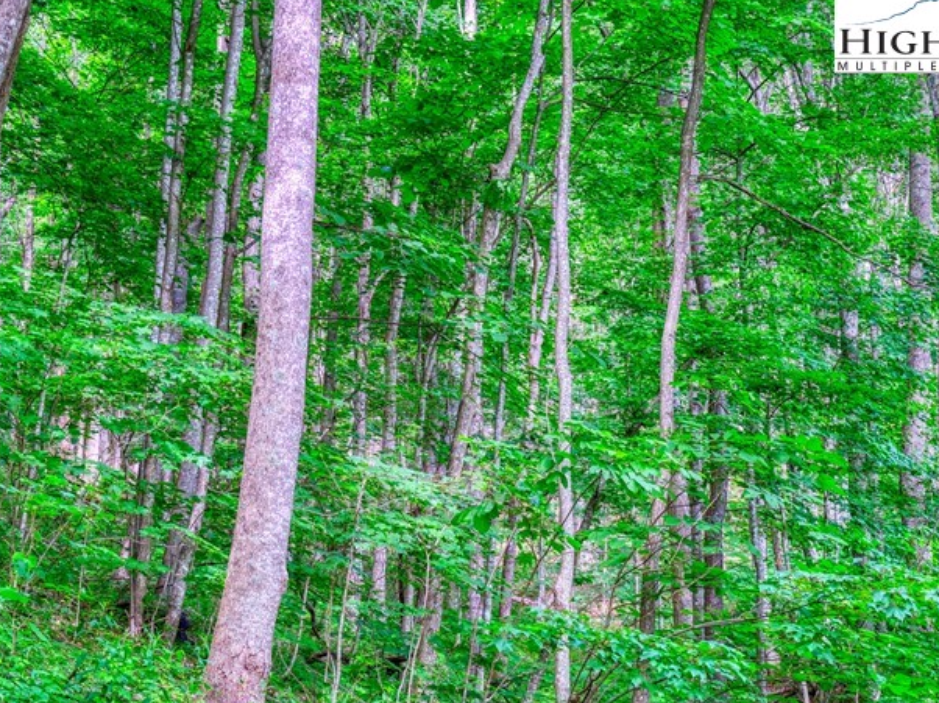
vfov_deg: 17.2
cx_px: 326
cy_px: 553
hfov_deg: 22.9
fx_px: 2305
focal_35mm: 85
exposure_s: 1/120
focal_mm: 32.9
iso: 320
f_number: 5
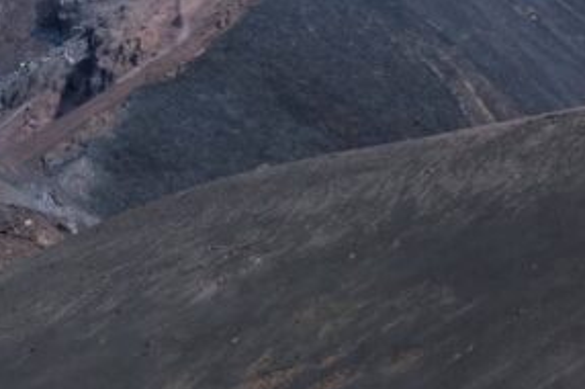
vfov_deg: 5.4
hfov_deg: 8.2
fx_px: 4090
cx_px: 55
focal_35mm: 252
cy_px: 45
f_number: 16
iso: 800
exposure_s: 1/250
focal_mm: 80
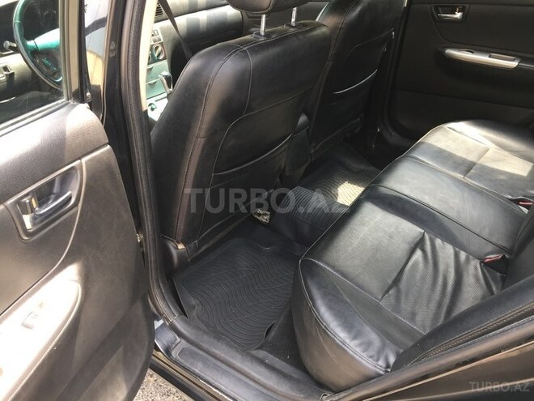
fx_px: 447
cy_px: 200
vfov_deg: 48.2
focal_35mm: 29
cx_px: 267
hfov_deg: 61.7
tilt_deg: -36.0
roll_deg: -1.9
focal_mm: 4.15
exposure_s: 1/100
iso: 40
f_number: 2.2
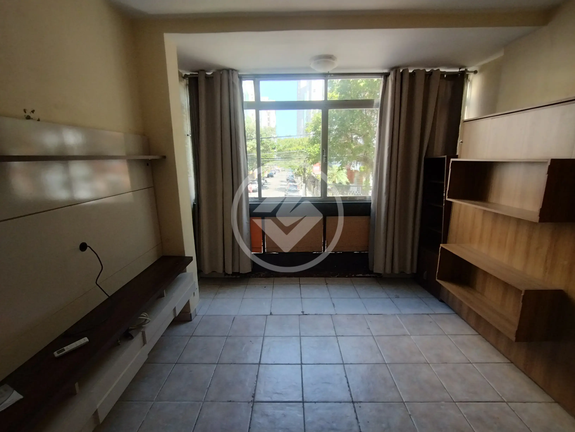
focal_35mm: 16
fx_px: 266
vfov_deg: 78.1
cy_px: 216
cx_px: 288
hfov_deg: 94.5
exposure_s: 1/120
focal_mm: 1.66
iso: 160
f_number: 2.2
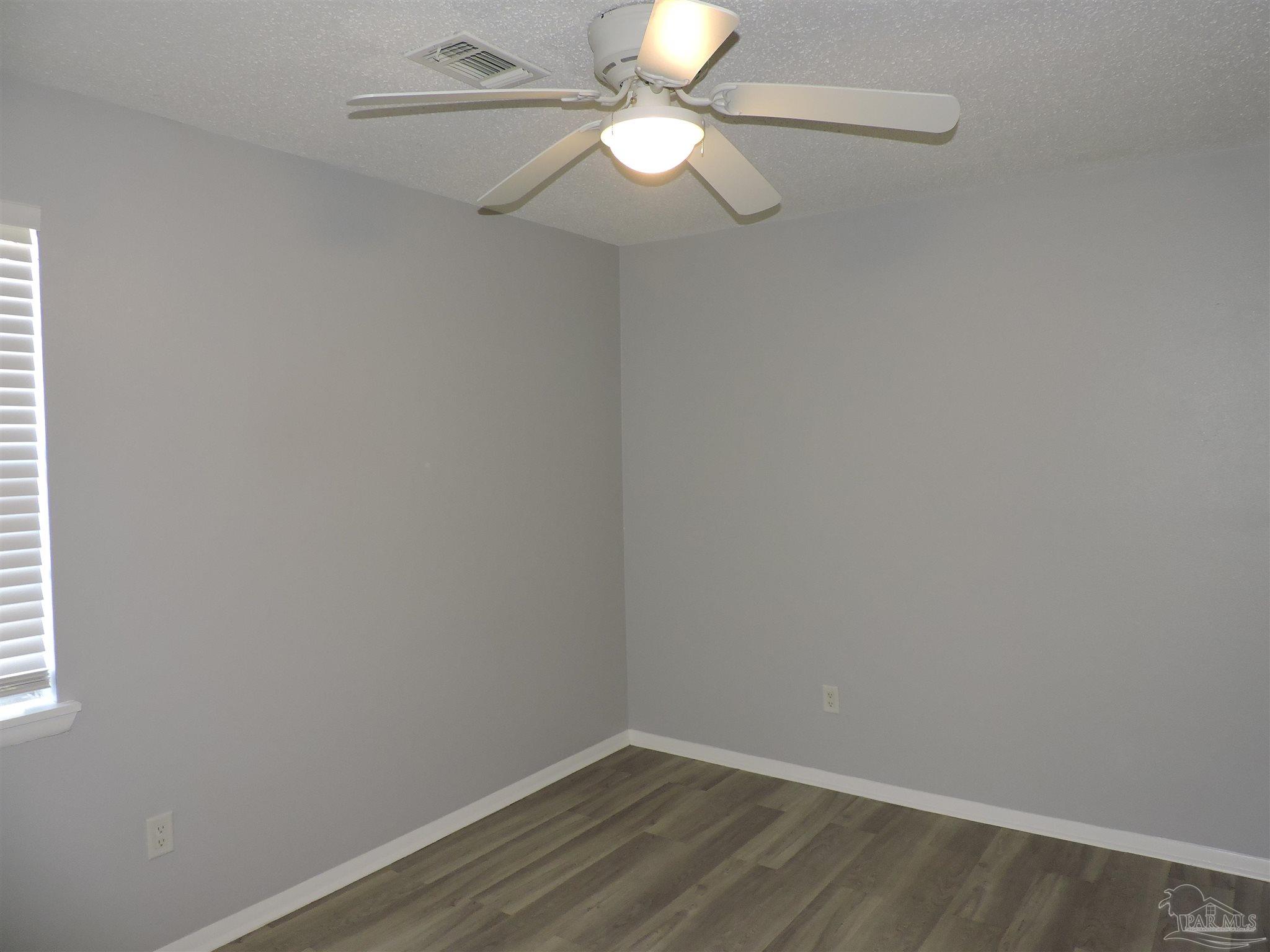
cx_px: 635
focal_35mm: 24
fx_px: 881
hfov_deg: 71.6
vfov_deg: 56.8
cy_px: 476
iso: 200
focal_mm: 4.3
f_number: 3
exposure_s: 1/30
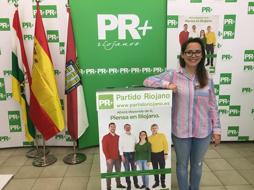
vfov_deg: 48.2
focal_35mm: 29
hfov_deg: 61.7
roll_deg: -0.2
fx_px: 213
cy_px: 95
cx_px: 127
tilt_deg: -11.2
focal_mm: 4.15
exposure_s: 1/33
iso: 25
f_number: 2.2
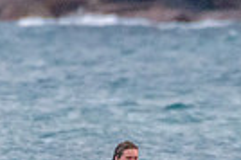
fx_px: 17785
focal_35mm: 2660
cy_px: 199
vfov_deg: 0.5
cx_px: 148
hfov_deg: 0.8
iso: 2500
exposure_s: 1/2000
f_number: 5.6
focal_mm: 500
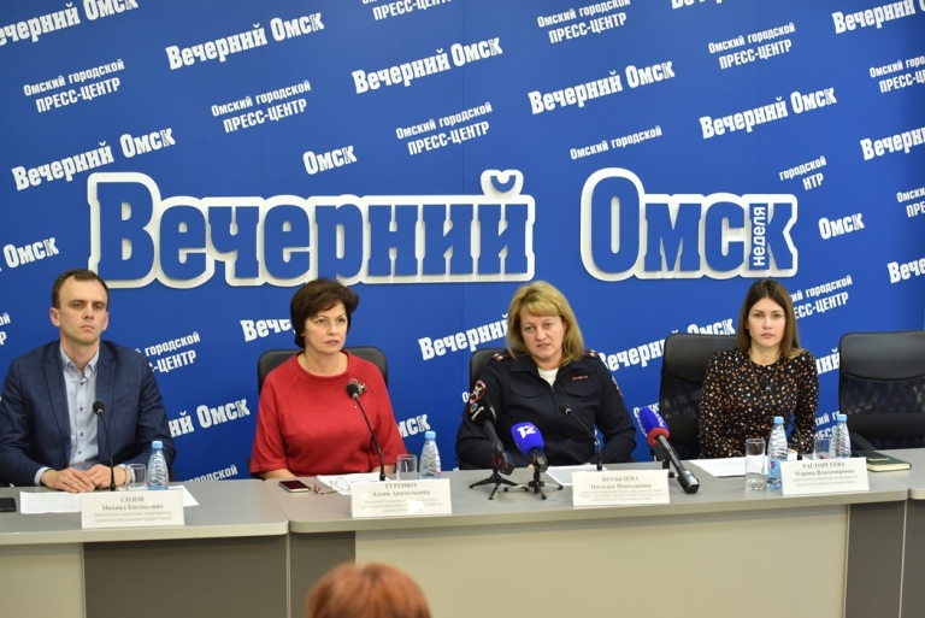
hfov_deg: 28.8
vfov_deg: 19.5
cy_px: 309
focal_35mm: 70
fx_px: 1800
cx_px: 462
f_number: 4
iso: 1250
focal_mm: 70
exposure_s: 1/200
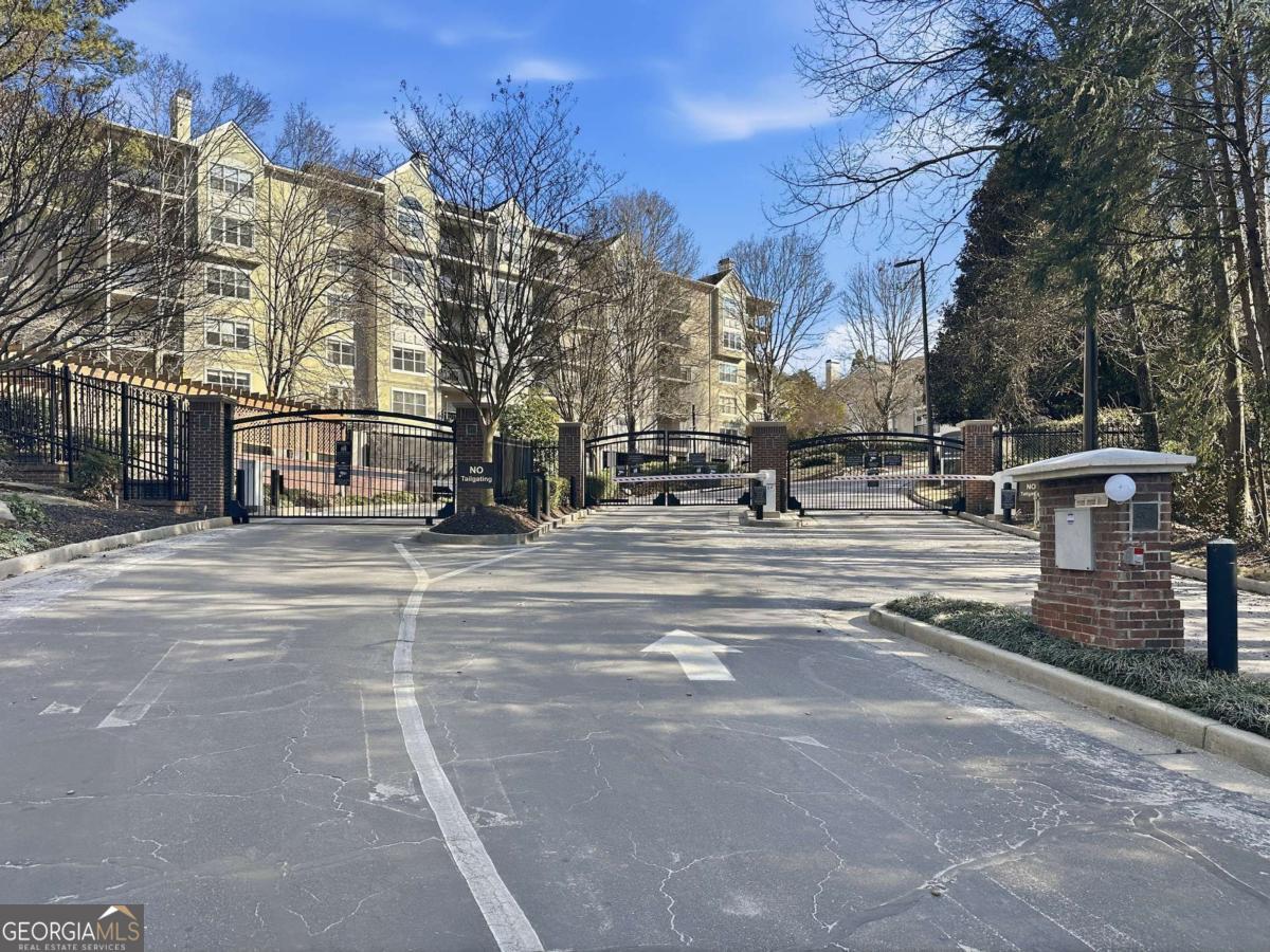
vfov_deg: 56.8
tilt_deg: +4.8
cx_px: 635
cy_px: 476
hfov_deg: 71.6
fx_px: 881
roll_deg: -0.2
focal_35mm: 24
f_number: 1.8
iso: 80
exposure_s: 1/1453
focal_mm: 6.9
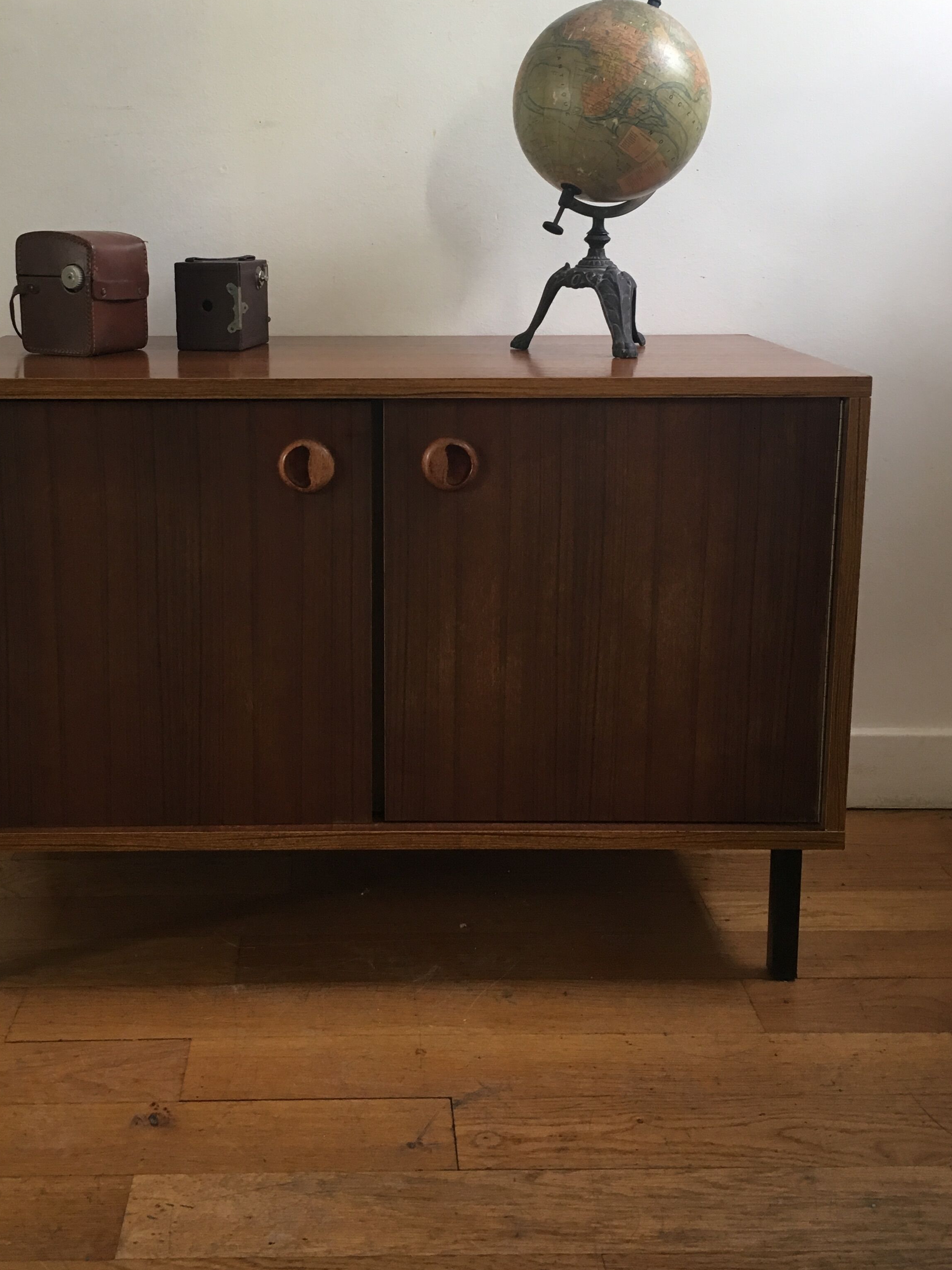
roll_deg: +0.0
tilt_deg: -11.1
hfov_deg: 37.6
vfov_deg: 48.6
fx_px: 1393
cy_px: 483
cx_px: 381
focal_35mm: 38
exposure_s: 1/33
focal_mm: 4.15
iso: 125
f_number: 2.2
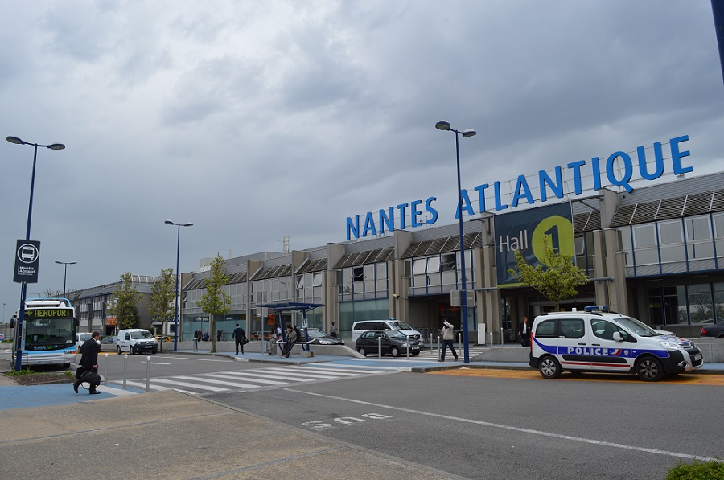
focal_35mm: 27
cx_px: 362
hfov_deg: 67.5
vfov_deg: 47.8
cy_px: 240
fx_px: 542
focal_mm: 18
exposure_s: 1/250
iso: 100
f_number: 8
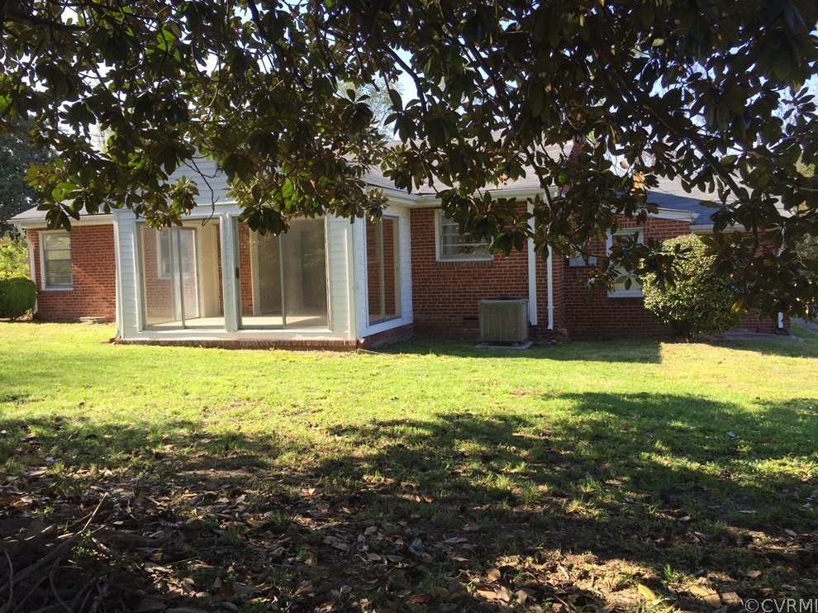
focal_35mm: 30
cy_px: 302
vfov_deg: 46.8
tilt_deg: -4.1
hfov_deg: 60.0
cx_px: 416
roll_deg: +2.9
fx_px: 709
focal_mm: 4.15
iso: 32
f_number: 2.2
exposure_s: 1/501
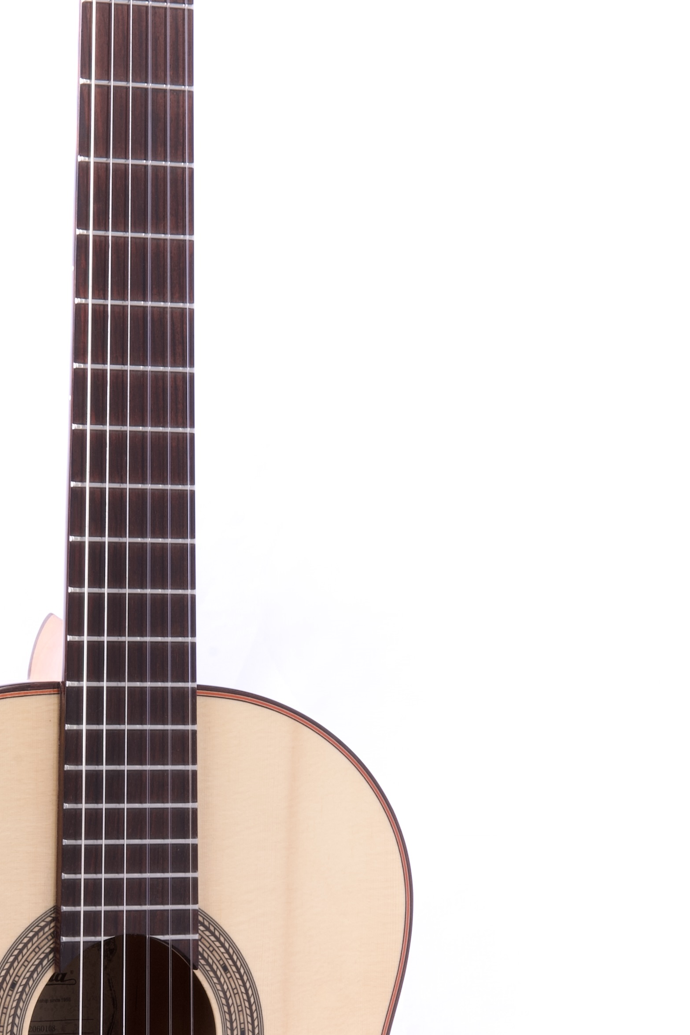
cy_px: 721
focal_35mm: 157
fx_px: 4514
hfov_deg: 8.7
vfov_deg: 13.1
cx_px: 110
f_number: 22
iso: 100
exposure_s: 1/50
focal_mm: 64
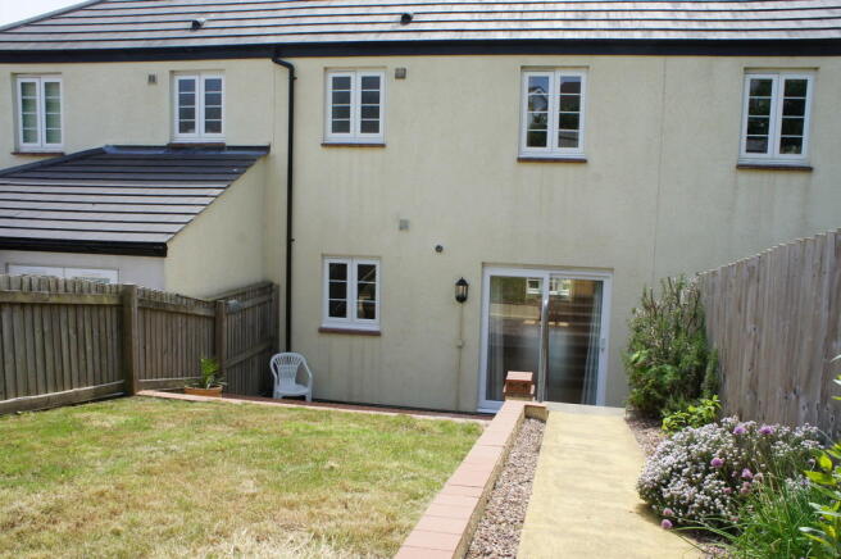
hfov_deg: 62.0
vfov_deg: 43.5
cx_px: 420
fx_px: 700
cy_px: 280
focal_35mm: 30
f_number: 11
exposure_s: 1/80
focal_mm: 20
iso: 200
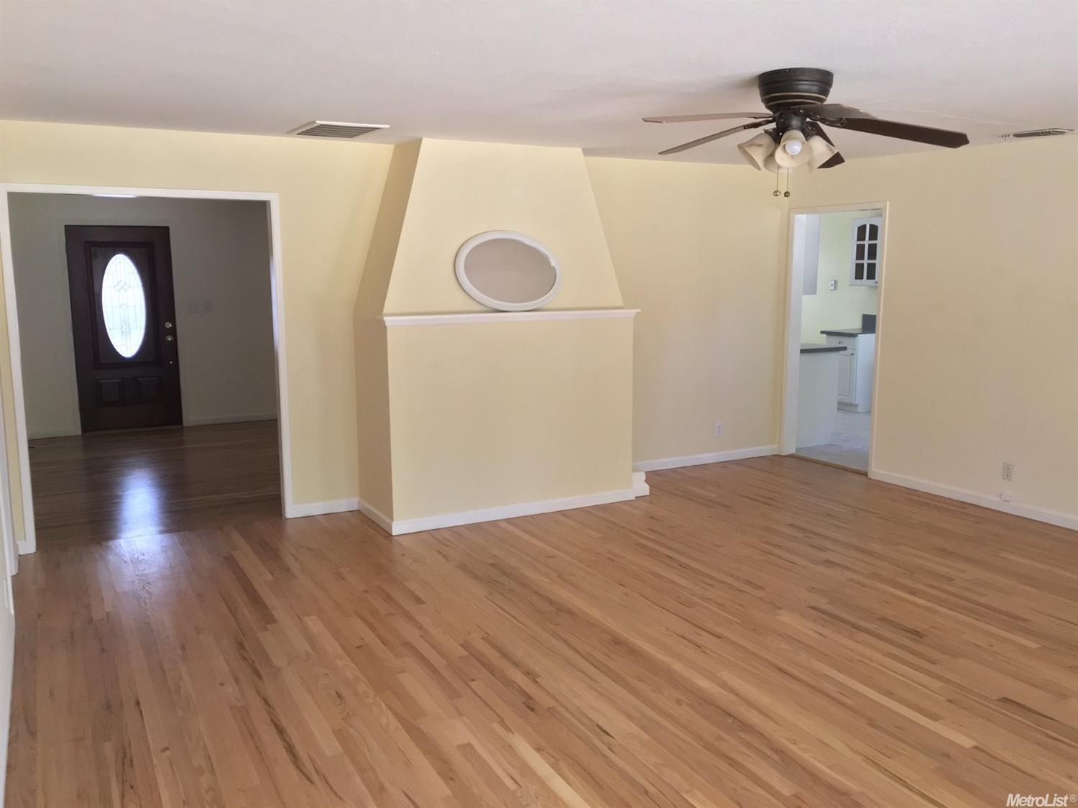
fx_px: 903
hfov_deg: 61.7
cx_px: 539
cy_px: 404
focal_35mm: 29
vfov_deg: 48.2
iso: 80
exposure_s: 1/30
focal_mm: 4.15
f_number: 2.2
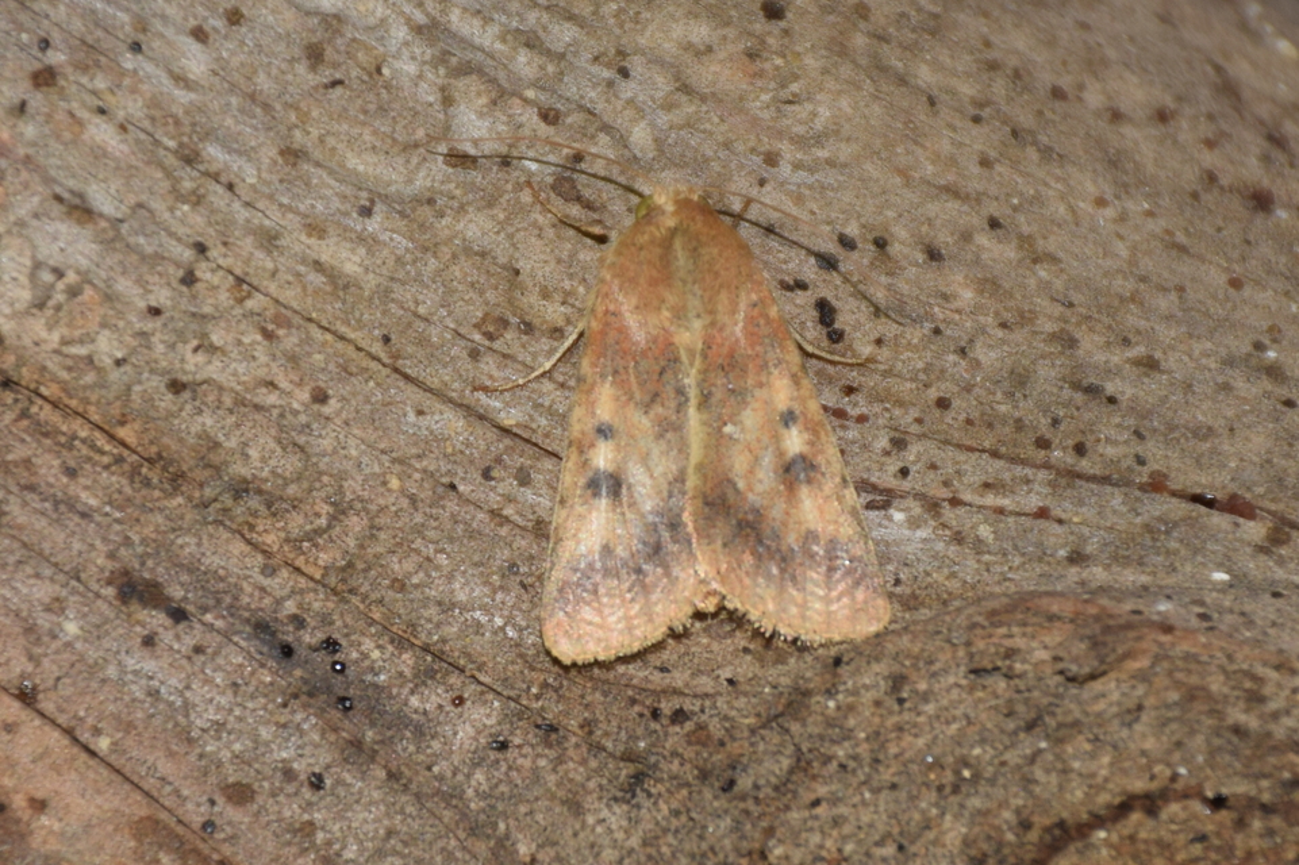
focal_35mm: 210
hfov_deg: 9.8
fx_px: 7574
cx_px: 650
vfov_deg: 6.5
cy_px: 432
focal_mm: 140
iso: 320
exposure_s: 1/60
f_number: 7.1
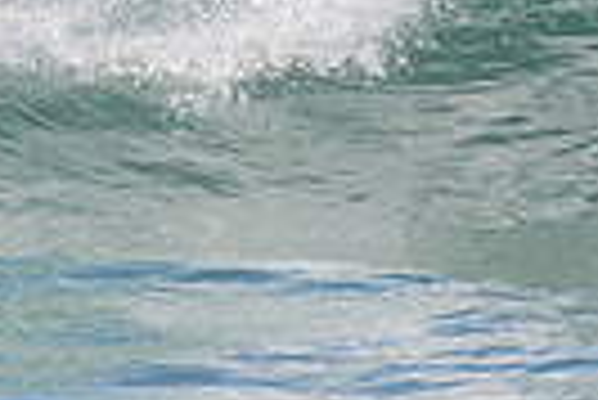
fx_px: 58152
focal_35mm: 3497
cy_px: -115
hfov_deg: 0.6
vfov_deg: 0.4
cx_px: -184
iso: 1800
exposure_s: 1/2000
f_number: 11
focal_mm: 800
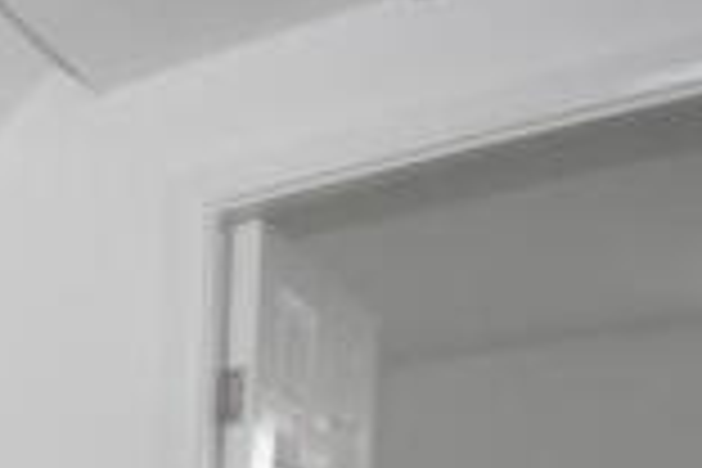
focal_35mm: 63
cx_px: -592
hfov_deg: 20.8
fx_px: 1228
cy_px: 785
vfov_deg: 18.1
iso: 4500
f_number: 4
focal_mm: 10
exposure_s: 1/125
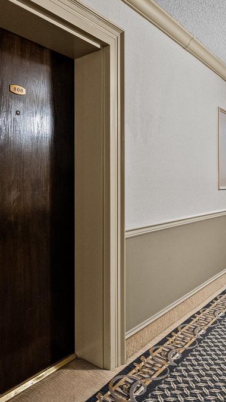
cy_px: 200
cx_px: 79
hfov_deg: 42.4
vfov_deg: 69.9
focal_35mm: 27
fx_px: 288
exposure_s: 1/6
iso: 3200
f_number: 8
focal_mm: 17
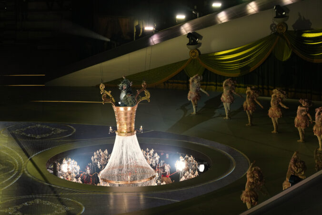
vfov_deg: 10.0
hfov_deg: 15.0
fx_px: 1226
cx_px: 161
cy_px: 108
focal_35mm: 137
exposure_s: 1/500
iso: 1250
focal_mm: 137
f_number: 2.8
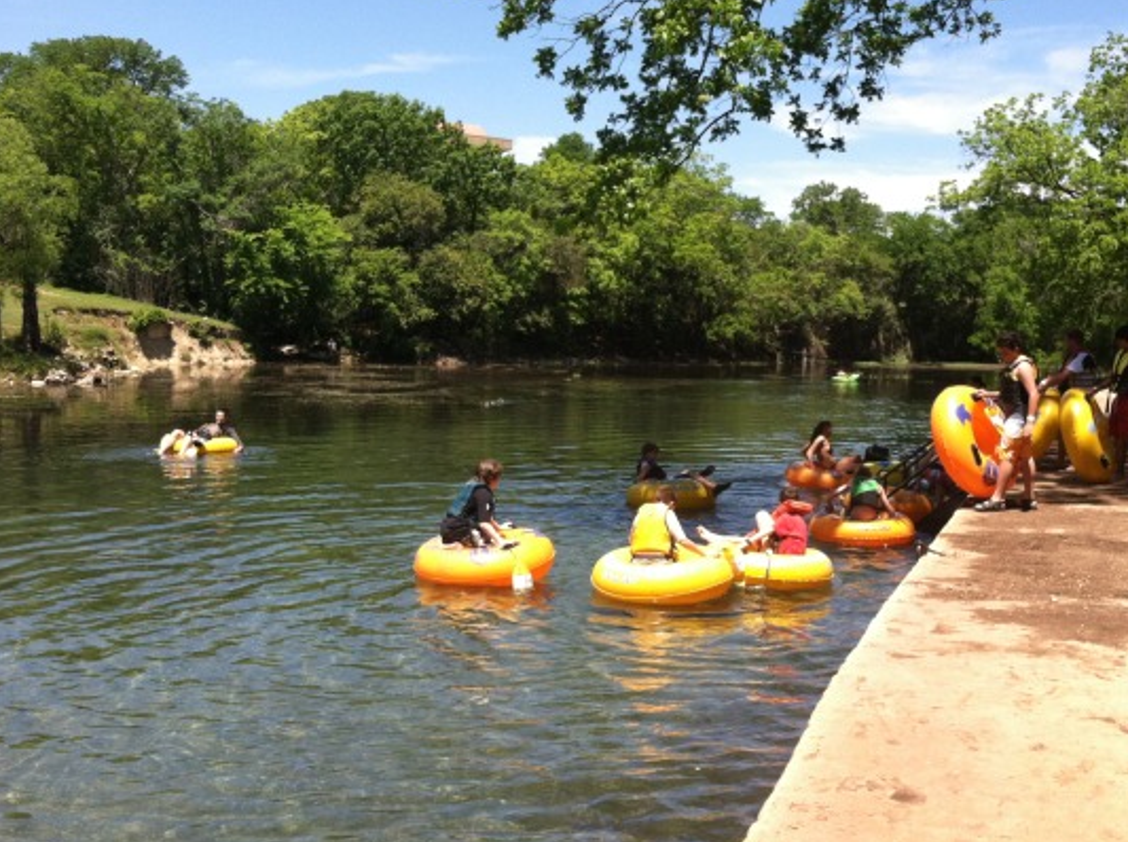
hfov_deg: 44.7
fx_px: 1366
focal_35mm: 42
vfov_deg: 34.2
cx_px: 656
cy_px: 446
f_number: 2.8
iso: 80
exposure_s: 1/652
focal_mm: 3.85
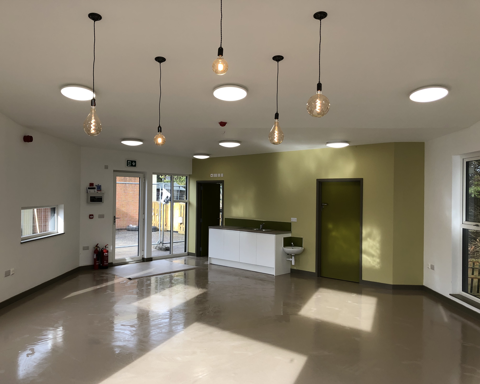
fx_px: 426
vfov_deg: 48.5
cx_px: 220
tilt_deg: -0.1
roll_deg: -0.9
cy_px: 197
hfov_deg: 58.7
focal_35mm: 30
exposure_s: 1/137
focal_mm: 3.99
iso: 20
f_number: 1.8
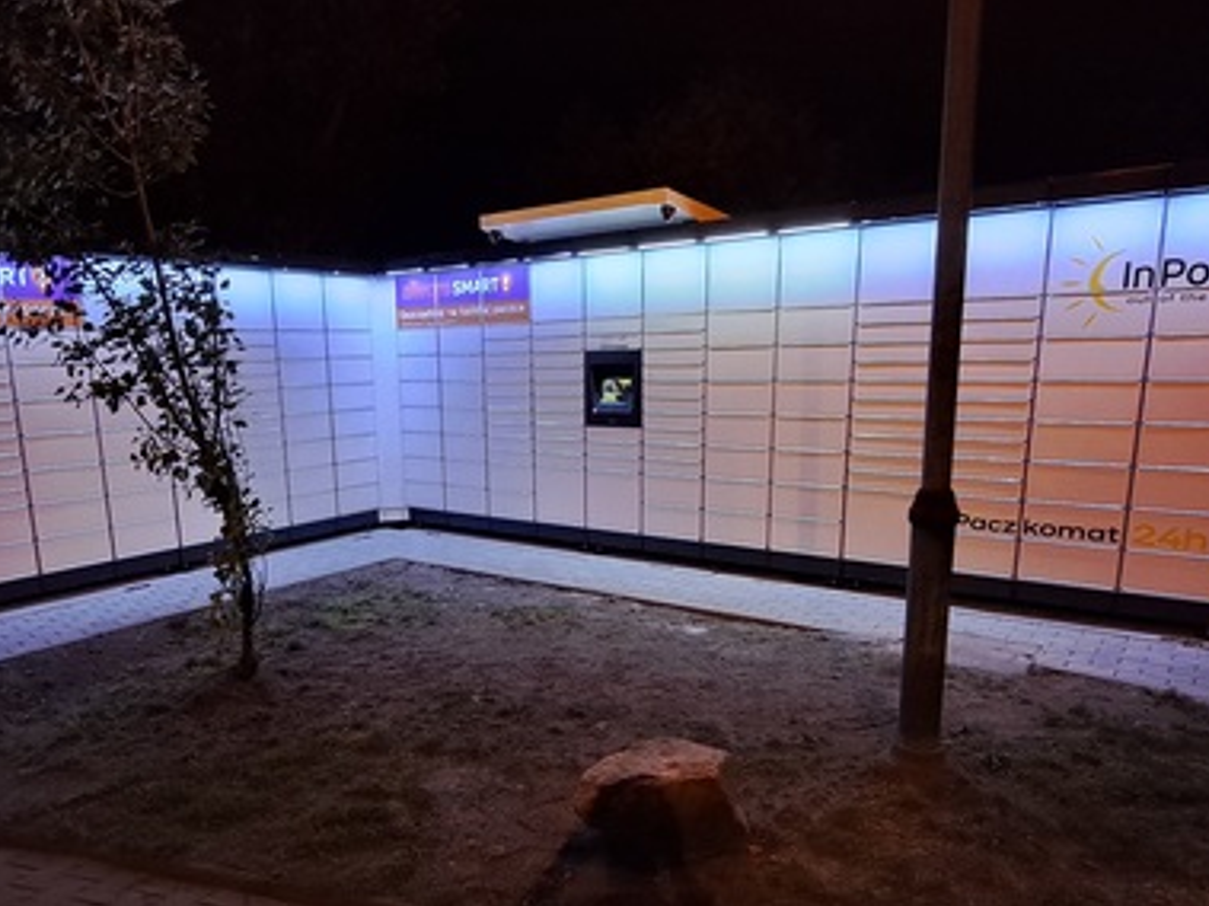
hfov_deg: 71.4
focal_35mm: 24
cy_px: 550
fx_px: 838
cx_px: 536
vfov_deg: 56.3
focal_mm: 1.74
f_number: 2.2
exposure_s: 1/25
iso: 200
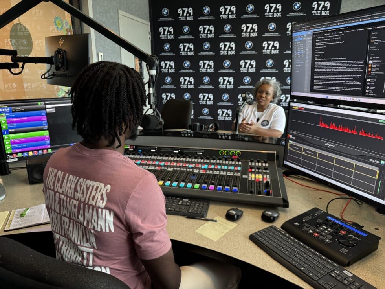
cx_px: 192
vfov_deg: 56.8
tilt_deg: -15.4
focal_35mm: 24
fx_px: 267
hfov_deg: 71.6
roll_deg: -1.8
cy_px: 144
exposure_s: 1/60
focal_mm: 6.76
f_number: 1.78
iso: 250
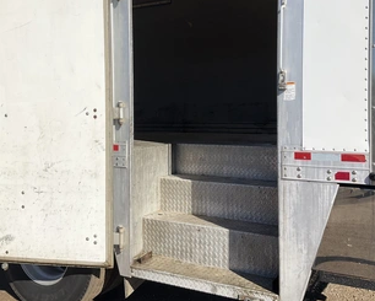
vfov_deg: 40.0
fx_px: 411
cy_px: 124
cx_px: 203
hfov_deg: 49.0
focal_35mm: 37
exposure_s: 1/3322
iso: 25
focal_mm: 3
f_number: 1.8
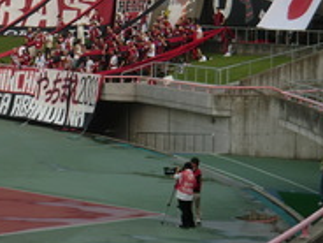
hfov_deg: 13.2
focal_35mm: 148
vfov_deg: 10.0
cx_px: 35
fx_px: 1381
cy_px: 4
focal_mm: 11.6
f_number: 4.4
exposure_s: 1/200
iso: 64
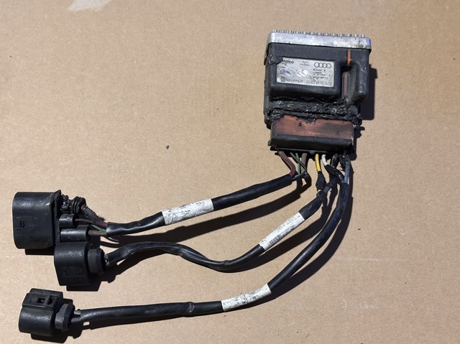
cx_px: 230
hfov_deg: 39.7
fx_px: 637
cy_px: 172
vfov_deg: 30.2
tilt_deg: -65.8
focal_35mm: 48
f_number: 1.78
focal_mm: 6.86
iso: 500
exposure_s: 1/33
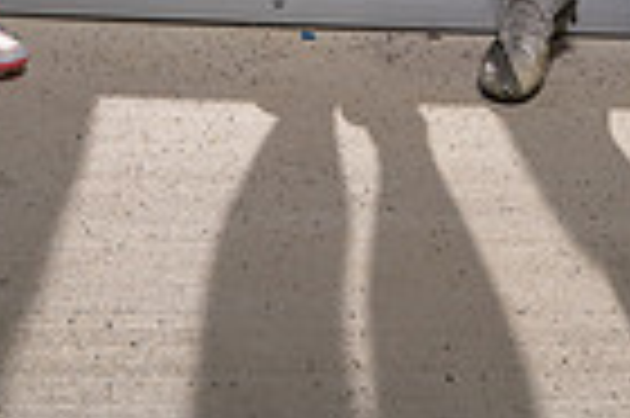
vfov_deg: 12.4
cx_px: 392
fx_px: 1573
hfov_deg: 22.6
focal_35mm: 90
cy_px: -544
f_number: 9
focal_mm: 28
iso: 320
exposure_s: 1/250
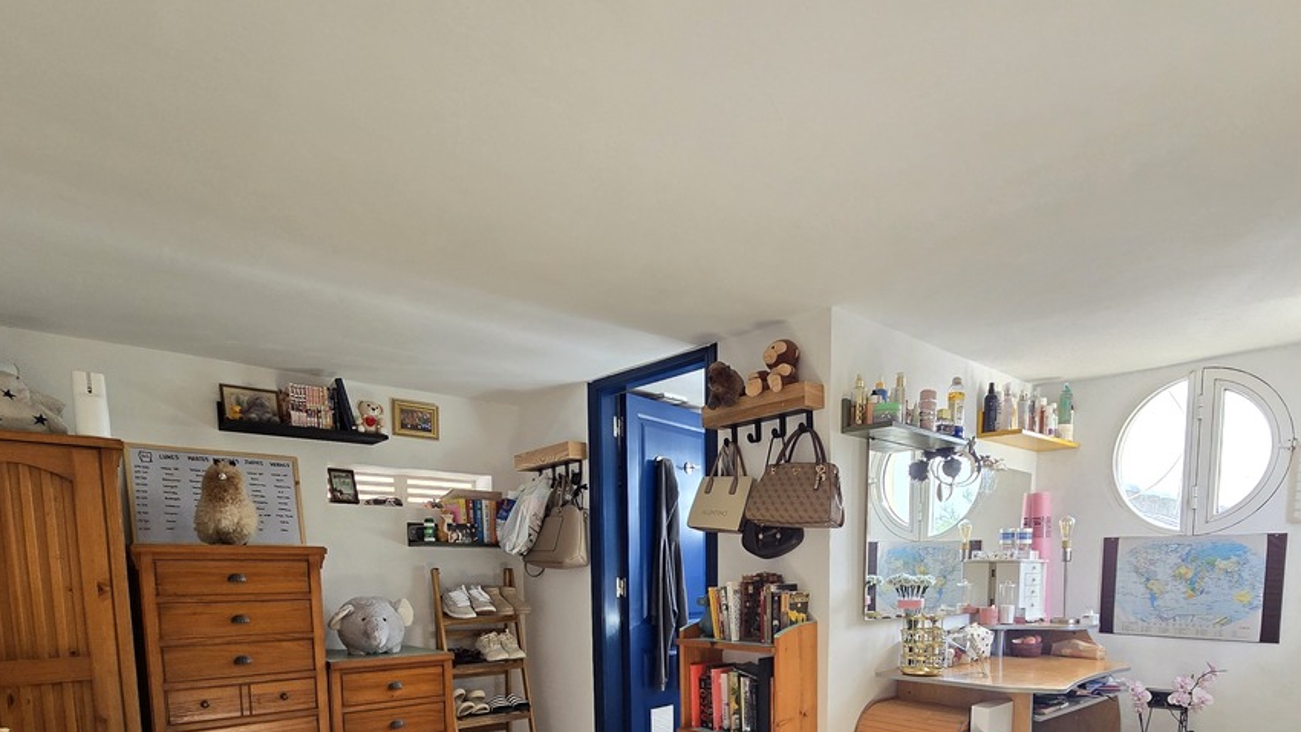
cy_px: 651
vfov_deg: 50.0
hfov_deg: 86.3
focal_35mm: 20
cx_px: 727
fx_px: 690
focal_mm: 2.2
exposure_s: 1/60
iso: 100
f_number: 2.2
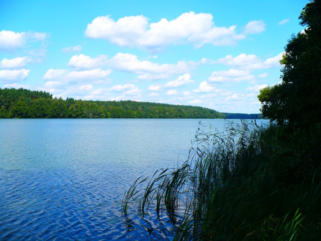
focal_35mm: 37
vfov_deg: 38.7
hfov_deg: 50.1
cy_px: 120
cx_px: 160
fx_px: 343
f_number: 8
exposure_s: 1/200
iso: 100
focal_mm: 6.1
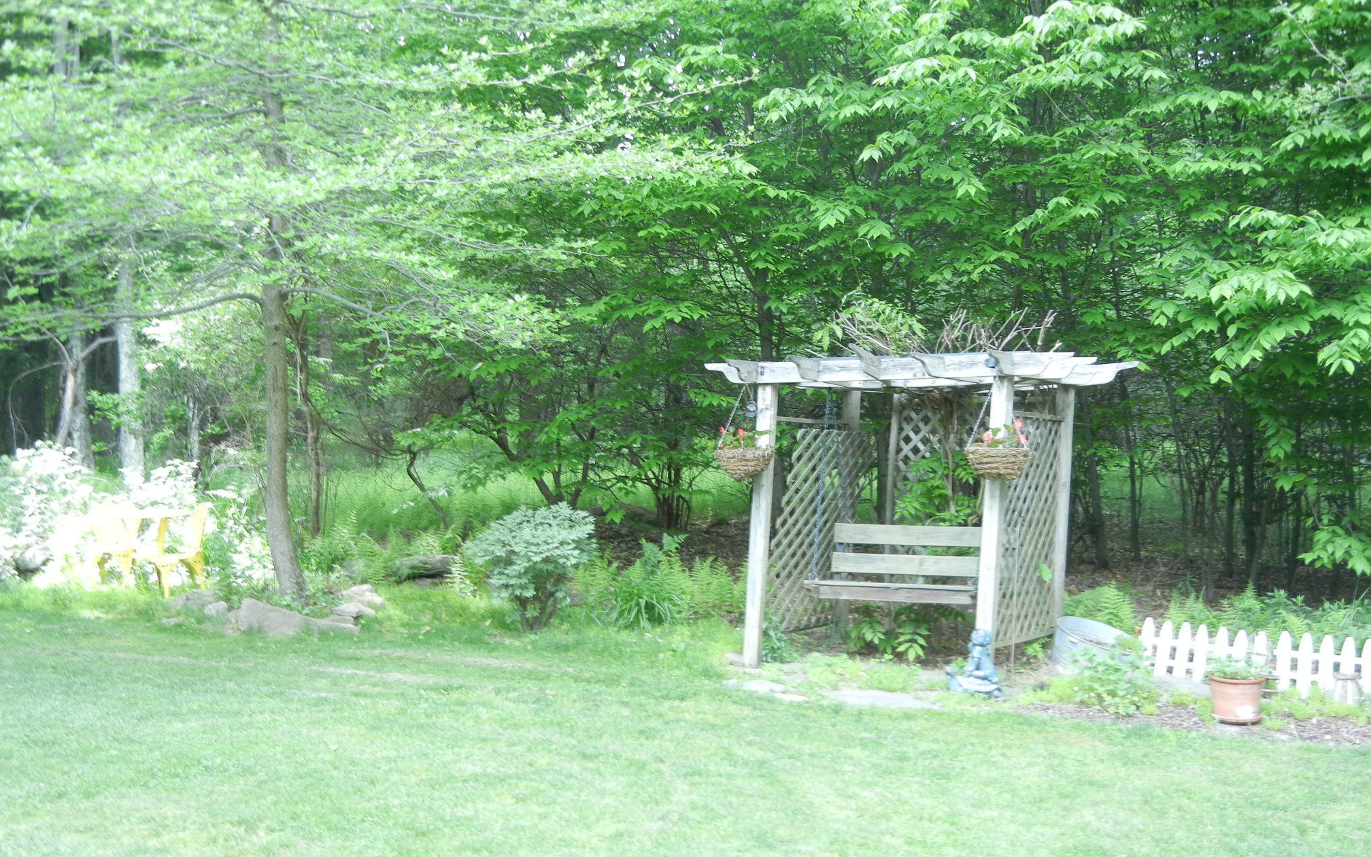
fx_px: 1569
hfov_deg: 47.2
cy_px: 442
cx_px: 690
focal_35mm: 42
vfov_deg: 30.5
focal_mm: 7.1
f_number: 3.7
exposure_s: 1/32.6
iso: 160
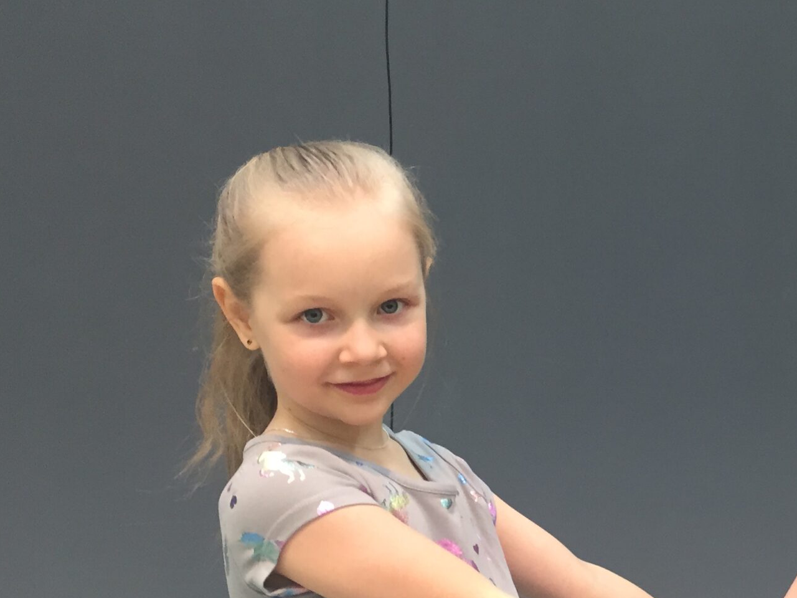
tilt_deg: -8.2
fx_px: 1335
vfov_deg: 25.0
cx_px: 745
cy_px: 418
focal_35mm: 58
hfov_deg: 31.4
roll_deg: -2.5
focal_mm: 4.15
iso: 125
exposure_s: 1/33
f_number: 2.2
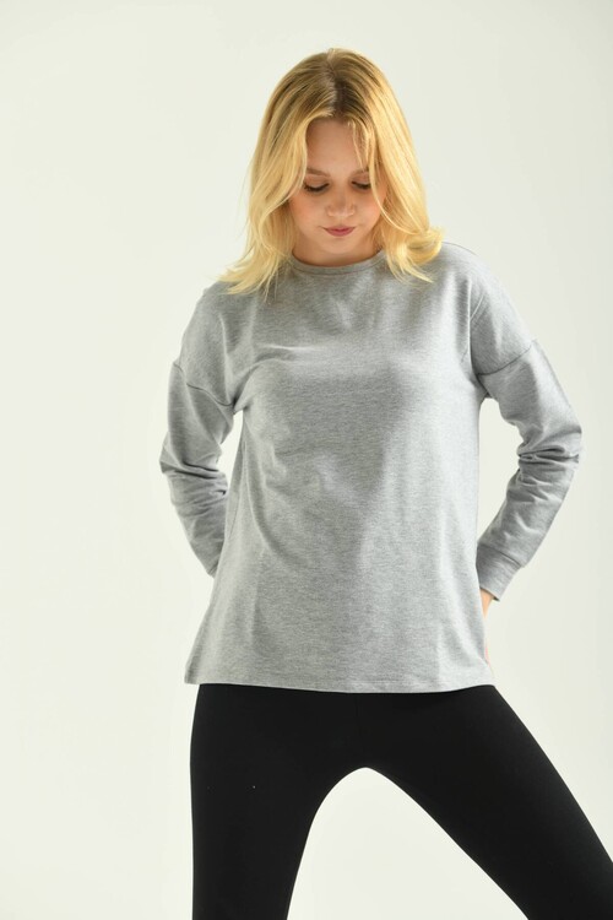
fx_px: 2299
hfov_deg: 15.2
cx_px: 306
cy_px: 460
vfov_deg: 22.6
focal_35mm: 90
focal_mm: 90
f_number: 5.6
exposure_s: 1/160
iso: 125
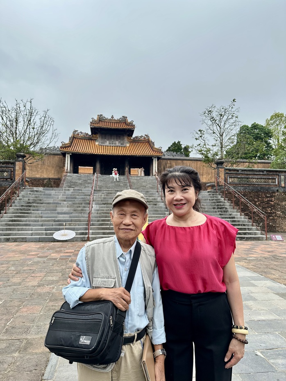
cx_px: 143
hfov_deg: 56.8
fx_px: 264
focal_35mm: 24
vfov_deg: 71.6
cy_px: 190
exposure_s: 1/704
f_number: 1.78
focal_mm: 6.86
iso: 80
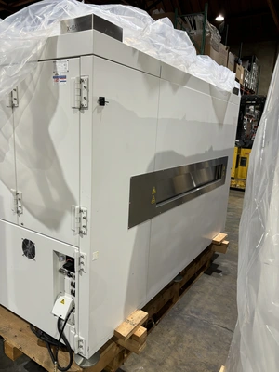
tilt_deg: -12.3
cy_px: 186
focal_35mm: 26
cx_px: 140
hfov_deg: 53.1
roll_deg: -5.3
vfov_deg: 67.3
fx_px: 279
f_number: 1.6
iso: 160
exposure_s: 1/60
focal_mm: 5.96
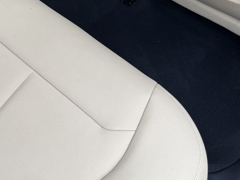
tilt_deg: -44.6
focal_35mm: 62
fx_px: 430
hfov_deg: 28.9
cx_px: -8
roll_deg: +5.8
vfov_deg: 22.7
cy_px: 0
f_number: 1.78
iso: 64
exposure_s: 1/121
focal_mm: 6.76
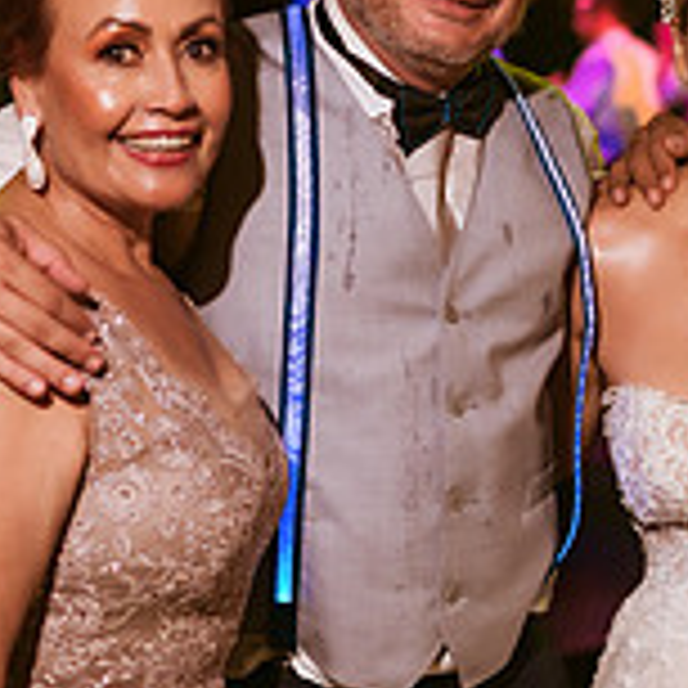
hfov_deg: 15.3
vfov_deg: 15.4
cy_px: 270
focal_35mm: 113
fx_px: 2541
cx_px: 549
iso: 1600
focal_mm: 35
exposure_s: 1/250
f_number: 1.8
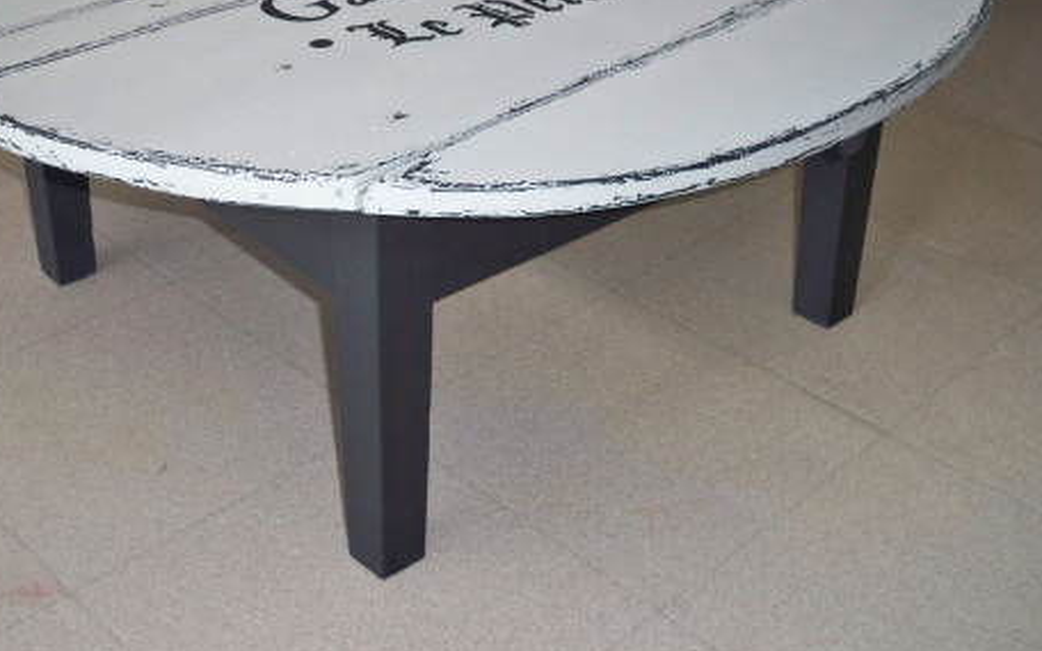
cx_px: 390
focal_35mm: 51
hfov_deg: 39.3
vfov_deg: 25.2
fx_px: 1448
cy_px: 194
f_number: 3.1
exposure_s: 1/60
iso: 200
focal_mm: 6.3
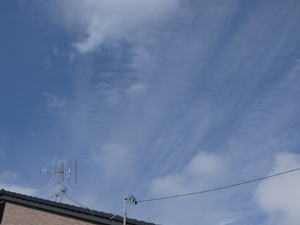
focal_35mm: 52
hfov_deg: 36.8
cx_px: 150
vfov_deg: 28.0
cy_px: 112
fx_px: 451
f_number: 10
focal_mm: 26
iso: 100
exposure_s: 1/400
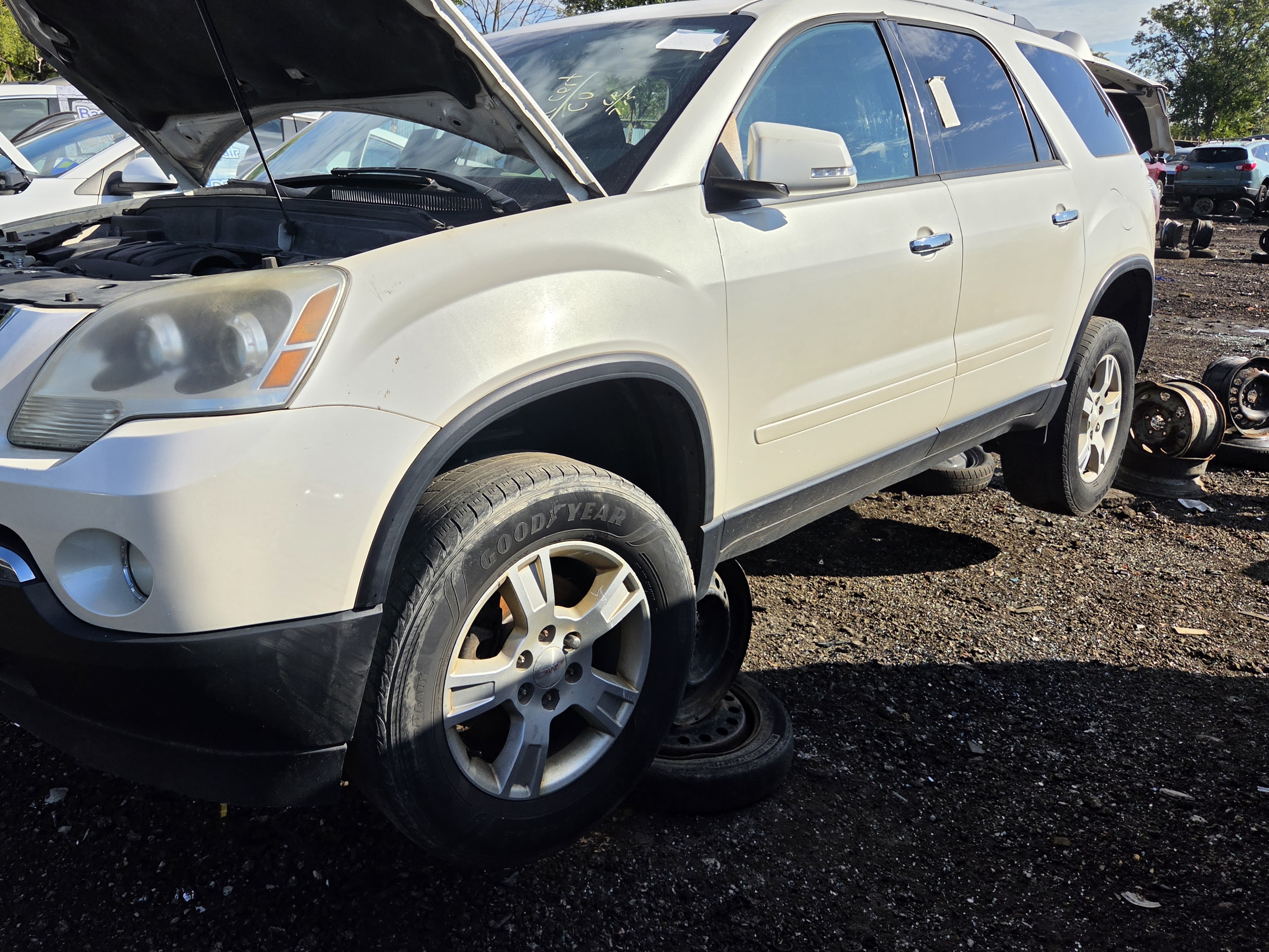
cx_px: 516
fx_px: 1026
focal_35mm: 28
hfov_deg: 63.0
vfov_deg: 49.5
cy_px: 389
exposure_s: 1/7887
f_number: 1.8
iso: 64
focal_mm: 5.4
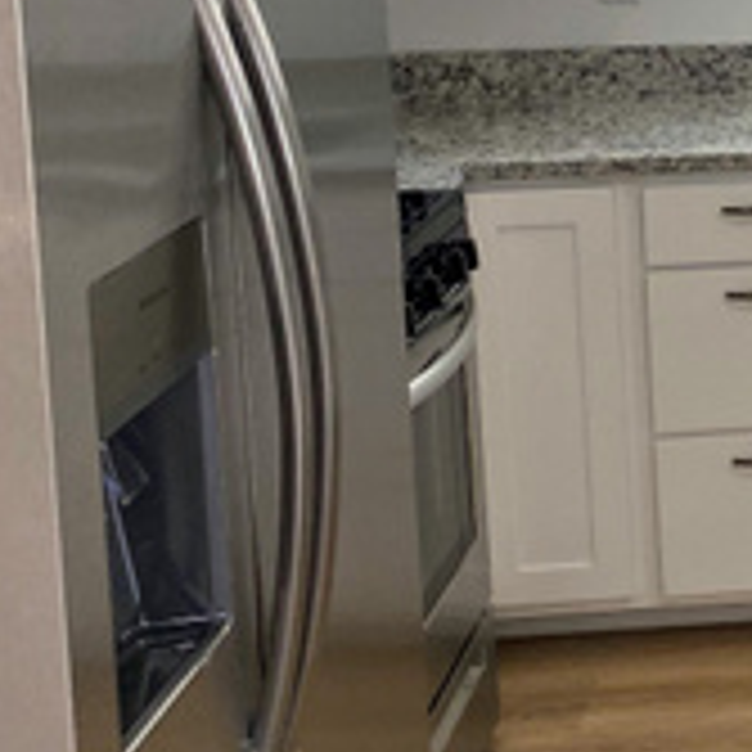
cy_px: 0
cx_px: 1328
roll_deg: +0.7
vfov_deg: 19.2
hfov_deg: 16.6
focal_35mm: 88
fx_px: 2163
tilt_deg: -7.4
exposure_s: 1/120
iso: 125
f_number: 1.8
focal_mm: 4.25
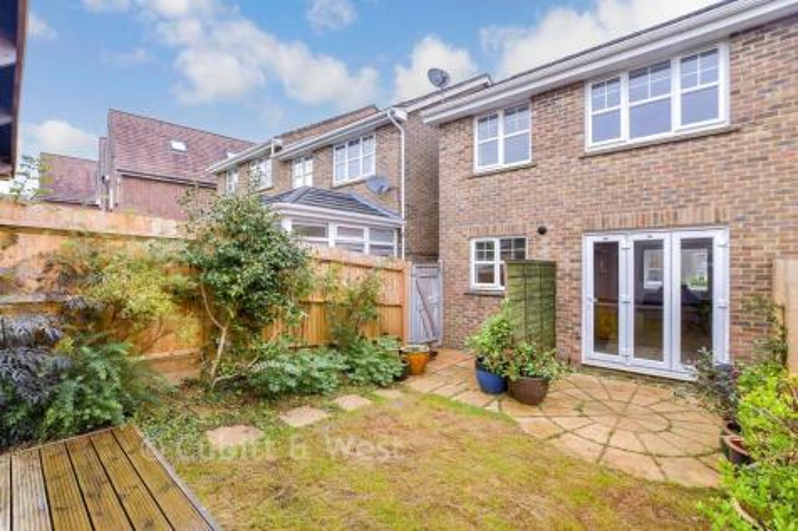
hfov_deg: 100.4
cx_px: 399
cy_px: 266
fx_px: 332
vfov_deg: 77.3
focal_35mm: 15
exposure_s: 1/30
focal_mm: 10
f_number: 8
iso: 160
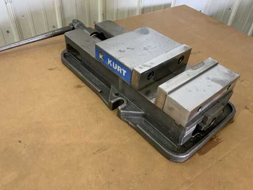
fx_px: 227
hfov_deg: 58.3
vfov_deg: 45.5
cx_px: 118
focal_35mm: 31
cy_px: 93
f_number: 1.8
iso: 125
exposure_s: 1/60
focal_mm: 3
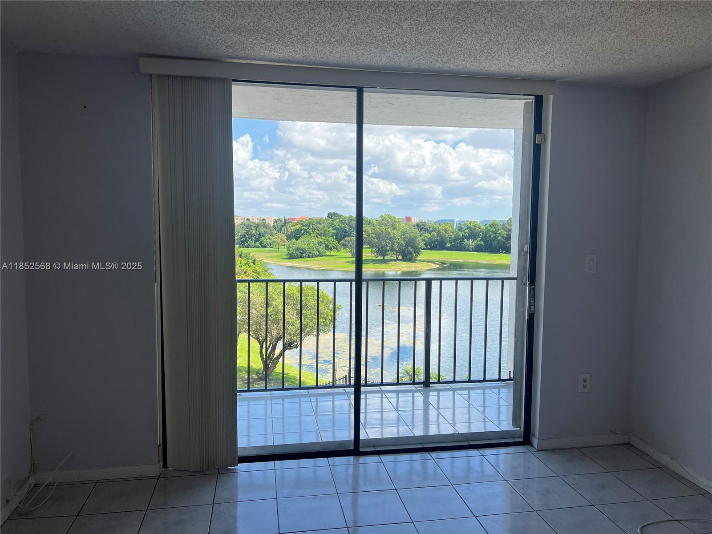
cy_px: 267
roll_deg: +0.1
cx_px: 356
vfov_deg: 53.1
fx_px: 535
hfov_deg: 67.3
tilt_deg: -4.5
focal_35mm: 26
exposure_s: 1/1808
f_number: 1.5
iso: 50
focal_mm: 5.7
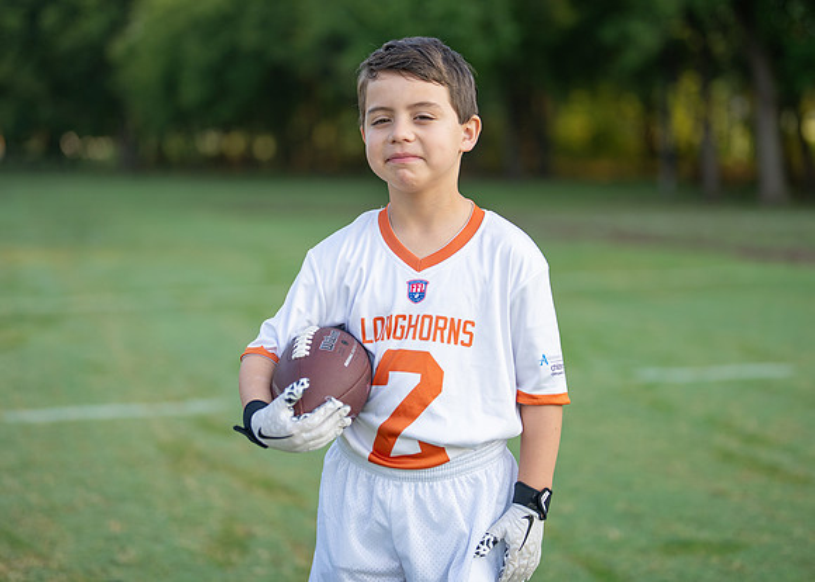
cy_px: 251
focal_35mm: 62
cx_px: 419
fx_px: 1446
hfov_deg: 31.5
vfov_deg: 22.7
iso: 100
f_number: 1.2
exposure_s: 1/1600
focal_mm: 50
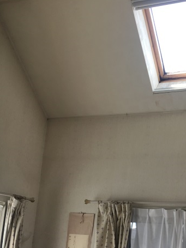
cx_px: 163
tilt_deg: +11.5
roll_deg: -2.8
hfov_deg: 27.6
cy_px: 179
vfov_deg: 36.8
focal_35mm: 51
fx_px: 366
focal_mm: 4.15
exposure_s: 1/120
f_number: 2.2
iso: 25
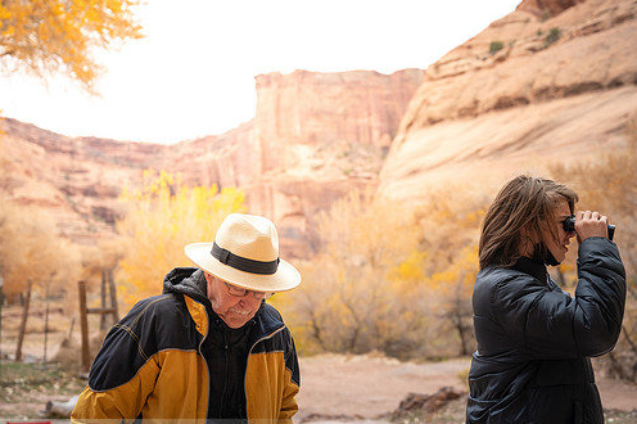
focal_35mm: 62
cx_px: 369
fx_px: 1096
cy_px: 221
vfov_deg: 21.9
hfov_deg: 32.3
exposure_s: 1/800
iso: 400
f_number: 4
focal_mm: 53
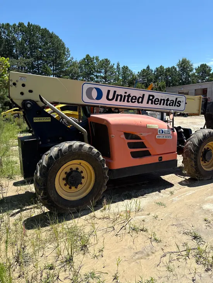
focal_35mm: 26
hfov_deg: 53.1
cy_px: 142
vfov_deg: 67.3
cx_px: 106
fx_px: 213
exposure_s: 1/2747
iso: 50
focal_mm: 5.96
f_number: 1.6
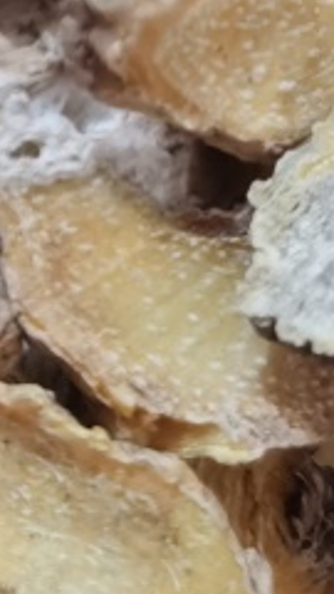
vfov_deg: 15.9
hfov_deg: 9.1
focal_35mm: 131
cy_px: -75
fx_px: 2063
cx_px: -96
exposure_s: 1/20
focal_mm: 5.58
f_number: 1.8
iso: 500
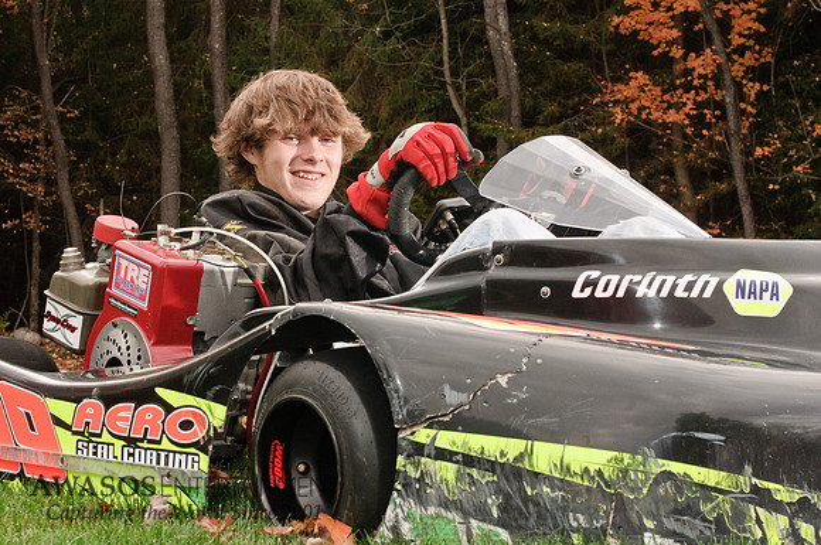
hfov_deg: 27.0
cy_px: 272
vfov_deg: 18.1
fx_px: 1708
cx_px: 410
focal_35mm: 75
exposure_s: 1/100
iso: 800
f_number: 11
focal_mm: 50
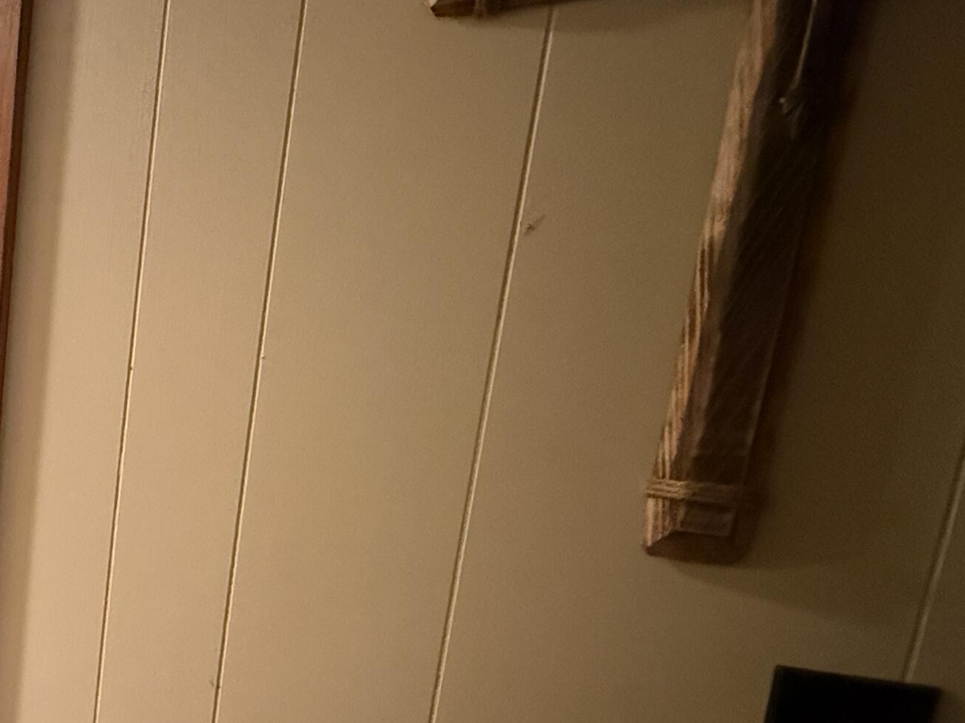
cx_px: -101
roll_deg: -3.0
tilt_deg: -9.7
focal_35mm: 32
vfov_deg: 42.6
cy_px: 553
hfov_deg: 43.6
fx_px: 892
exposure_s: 1/40
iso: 1000
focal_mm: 2.22
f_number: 2.2
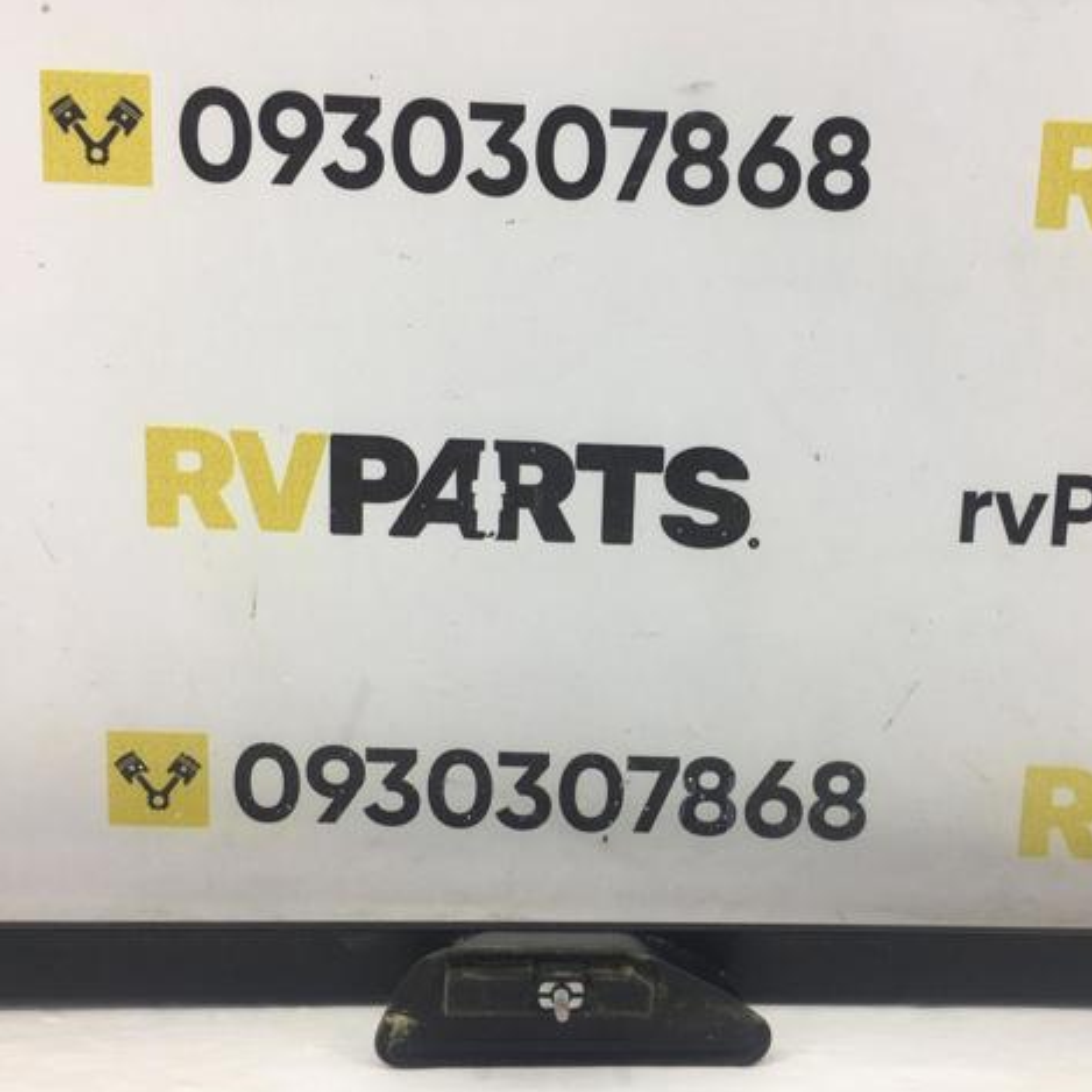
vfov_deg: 47.2
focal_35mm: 35
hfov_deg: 47.1
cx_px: 631
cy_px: 554
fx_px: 1249
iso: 25
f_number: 2.2
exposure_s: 1/50
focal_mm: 4.15
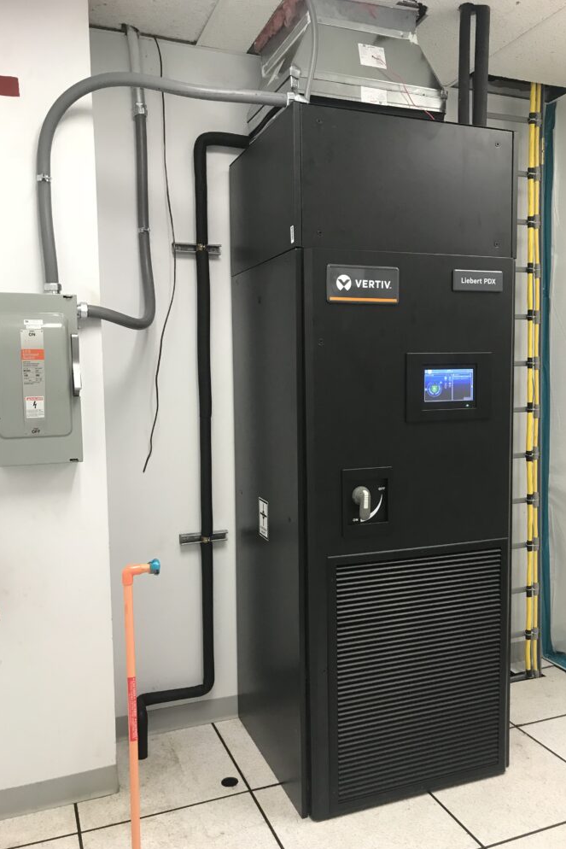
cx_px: 311
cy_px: 436
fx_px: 707
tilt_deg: -4.0
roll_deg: +0.4
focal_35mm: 30
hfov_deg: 43.6
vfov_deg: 61.9
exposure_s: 1/30
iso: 40
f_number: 1.8
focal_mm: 3.99
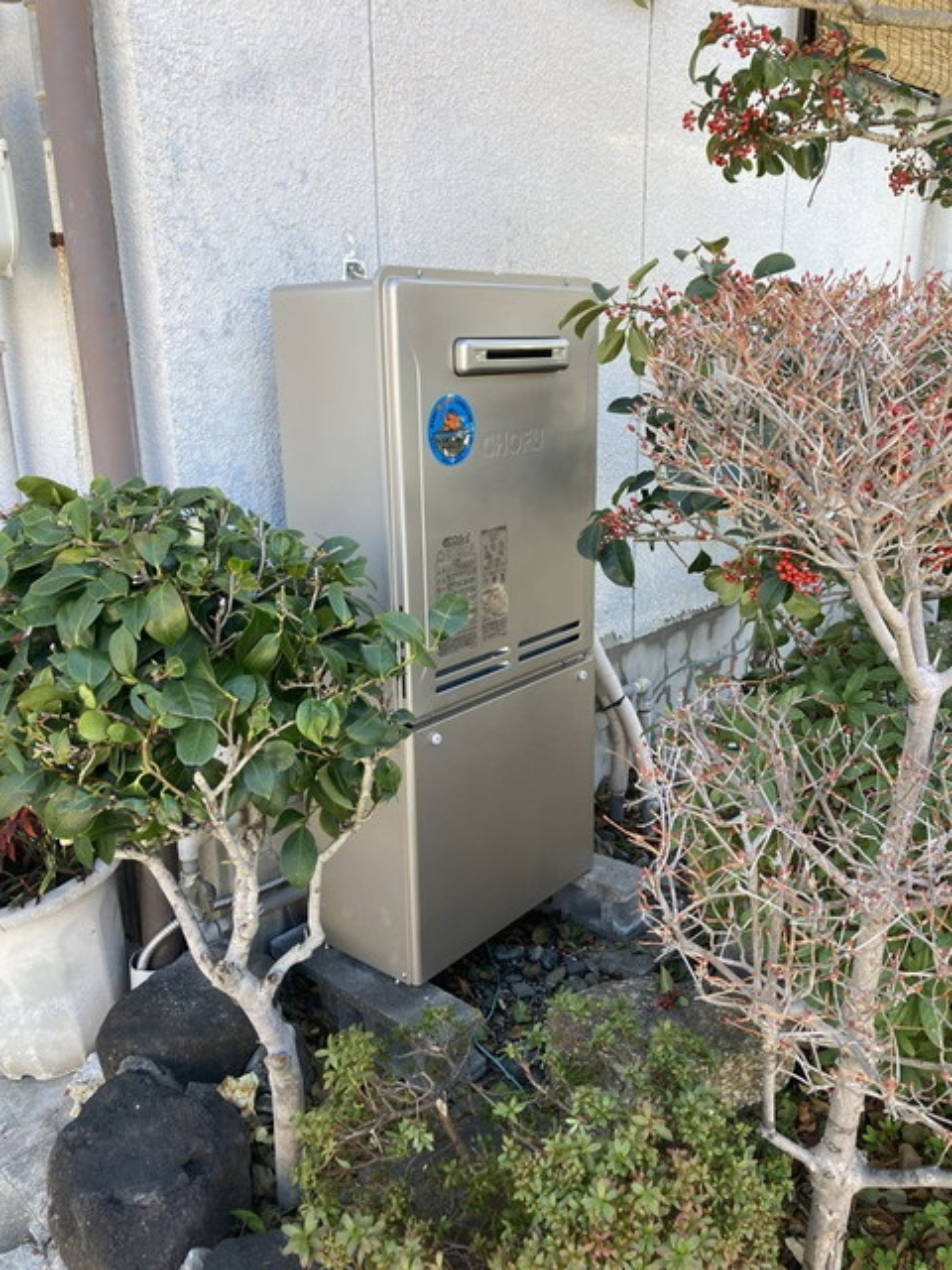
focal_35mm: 28
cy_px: 635
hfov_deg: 49.7
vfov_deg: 63.4
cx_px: 476
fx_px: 1027
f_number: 1.8
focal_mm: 3.99
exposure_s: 1/122
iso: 25
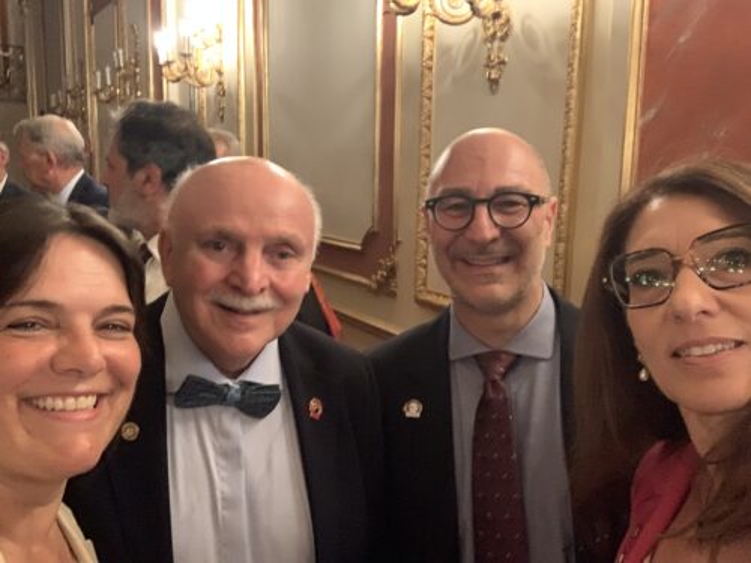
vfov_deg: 44.2
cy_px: 282
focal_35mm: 32
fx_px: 694
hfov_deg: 56.8
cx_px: 376
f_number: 2.2
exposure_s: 1/20
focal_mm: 2.87
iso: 500
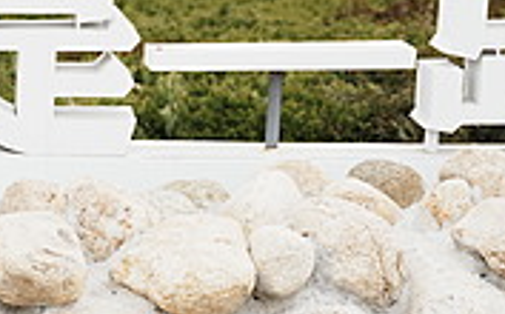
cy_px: 328
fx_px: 2102
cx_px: -254
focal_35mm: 153
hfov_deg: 13.0
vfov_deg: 8.5
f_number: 2.8
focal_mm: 34
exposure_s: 1/640
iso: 125
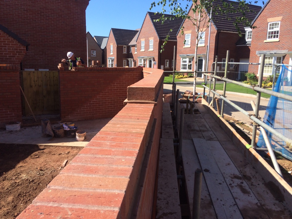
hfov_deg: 60.0
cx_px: 146
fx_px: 253
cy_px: 110
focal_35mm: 30
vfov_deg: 46.8
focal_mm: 4.12
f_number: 2.2
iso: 40
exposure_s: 1/1244
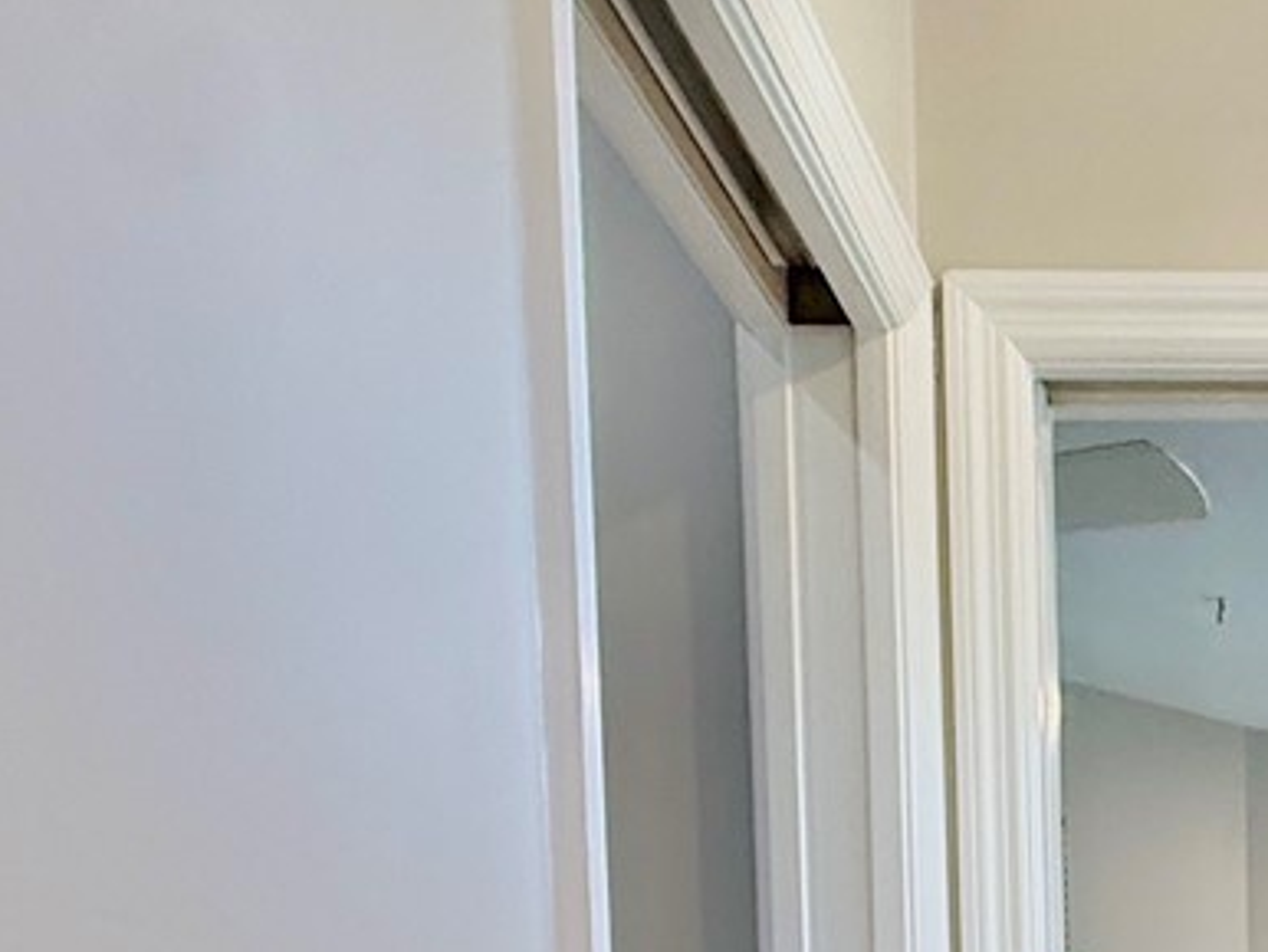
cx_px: 1442
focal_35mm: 58
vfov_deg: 21.2
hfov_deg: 29.5
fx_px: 2126
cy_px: 1435
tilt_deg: -4.1
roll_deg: +0.5
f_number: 2.2
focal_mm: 2.22
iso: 200
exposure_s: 1/120
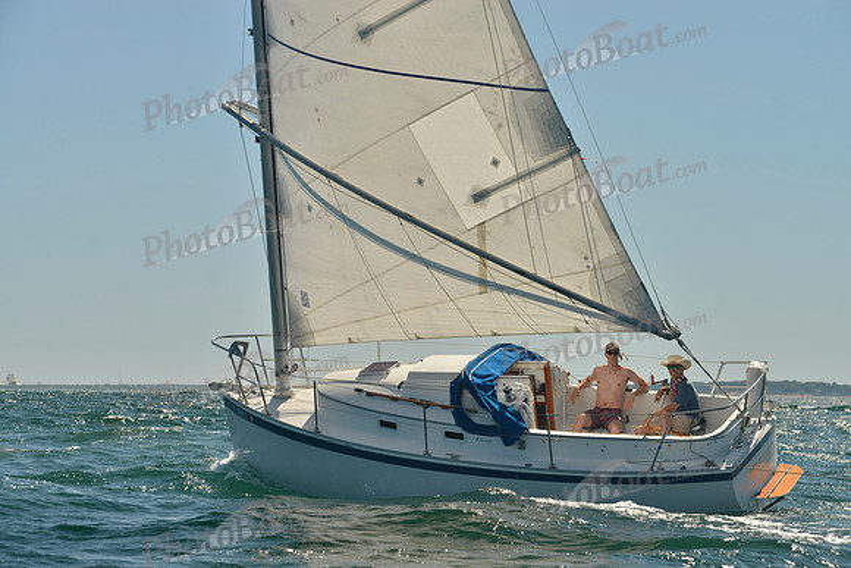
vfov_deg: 14.0
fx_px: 2317
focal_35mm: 98
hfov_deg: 20.8
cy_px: 284
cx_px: 426
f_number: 8
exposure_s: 1/640
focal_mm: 98
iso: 280
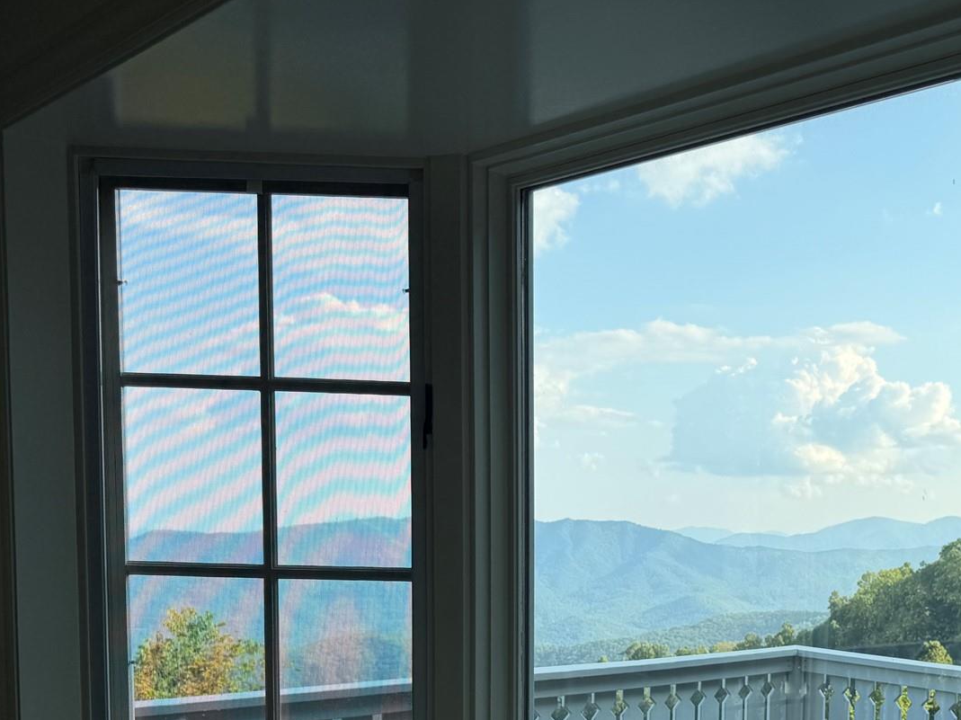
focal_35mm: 46
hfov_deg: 39.4
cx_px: 785
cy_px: 653
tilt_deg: -5.9
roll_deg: -0.9
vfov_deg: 30.1
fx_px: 1277
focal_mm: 6.76
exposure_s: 1/1653
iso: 80
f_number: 1.78
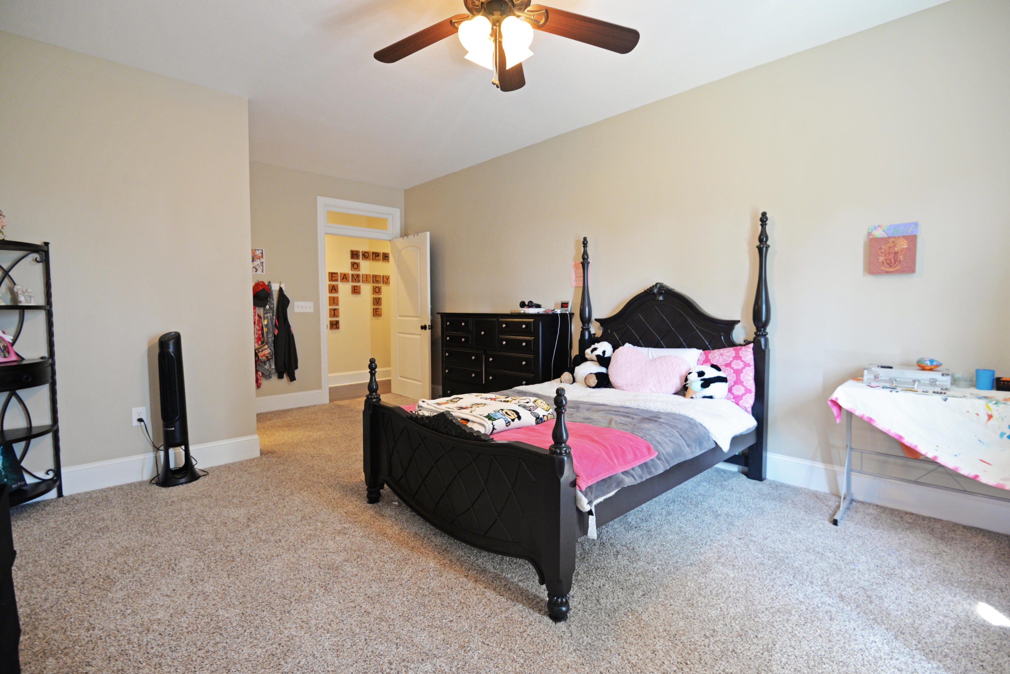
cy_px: 337
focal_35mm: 16
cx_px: 505
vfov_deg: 73.8
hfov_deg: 96.7
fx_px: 449
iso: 1000
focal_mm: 16
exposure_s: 1/30
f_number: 4
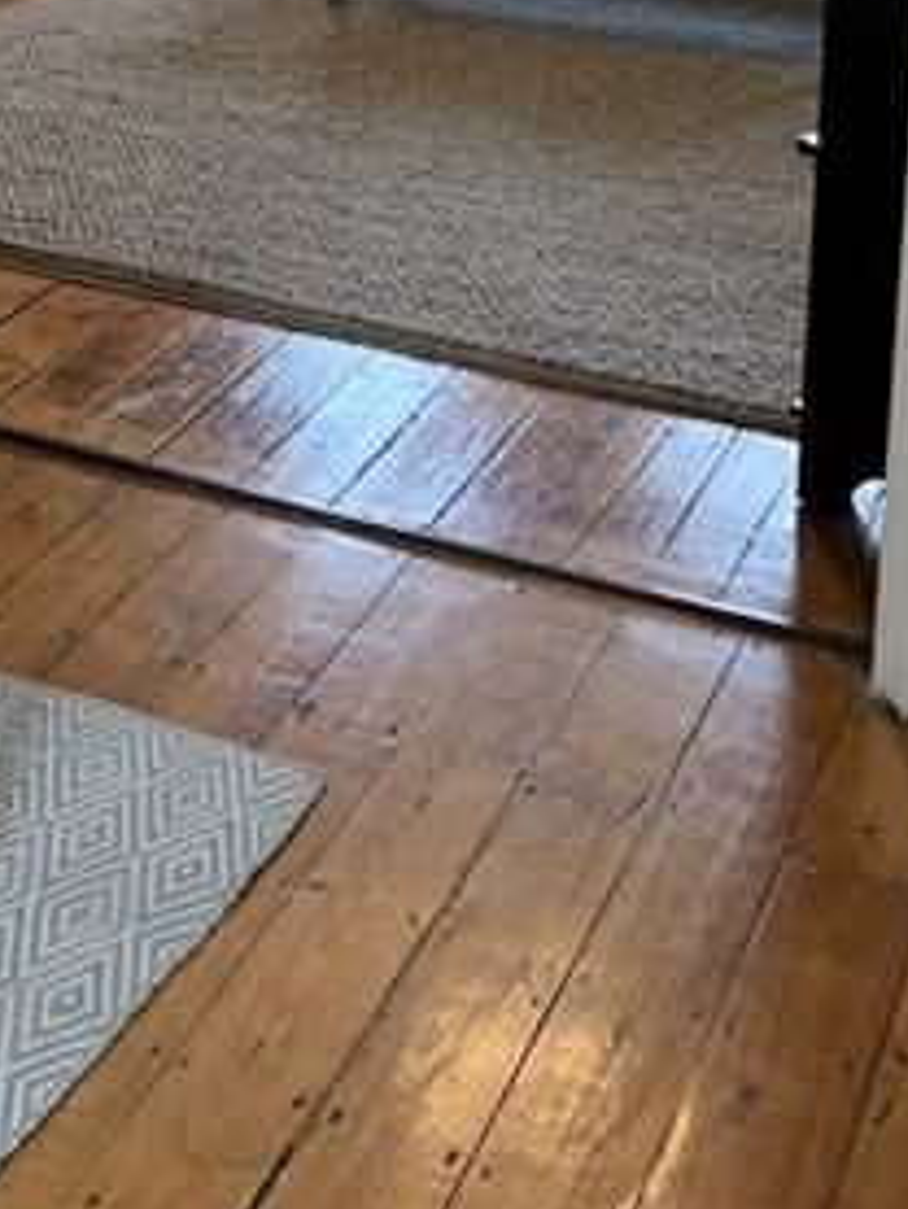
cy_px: -210
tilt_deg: -9.2
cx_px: -162
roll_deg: +1.1
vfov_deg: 24.7
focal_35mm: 72
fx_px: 2516
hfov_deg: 19.4
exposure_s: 1/60
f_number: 1.8
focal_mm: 4.25
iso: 125
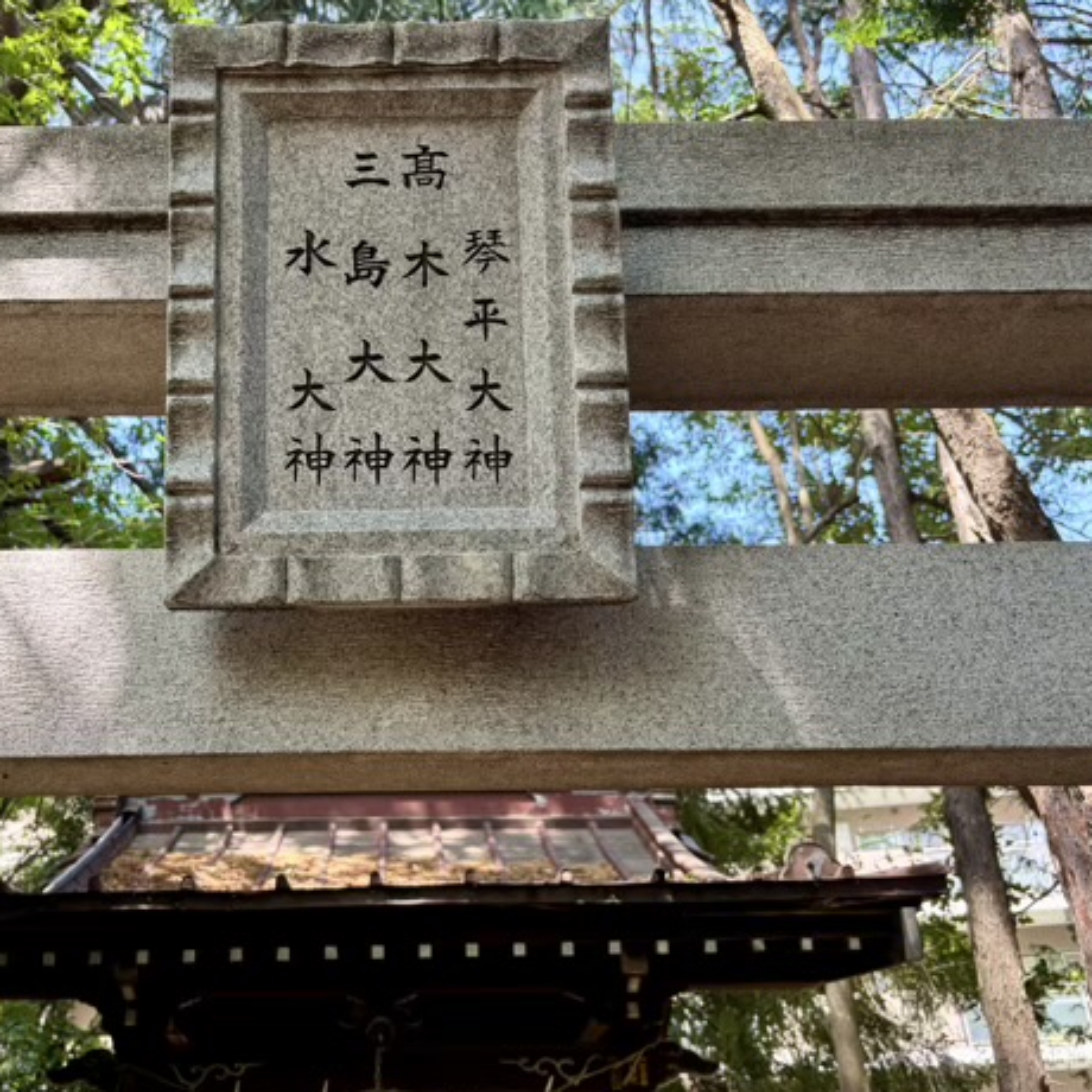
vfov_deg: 47.2
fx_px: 1249
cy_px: 547
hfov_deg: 46.5
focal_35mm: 35
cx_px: 361
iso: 40
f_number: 1.6
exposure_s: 1/121
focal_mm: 5.96
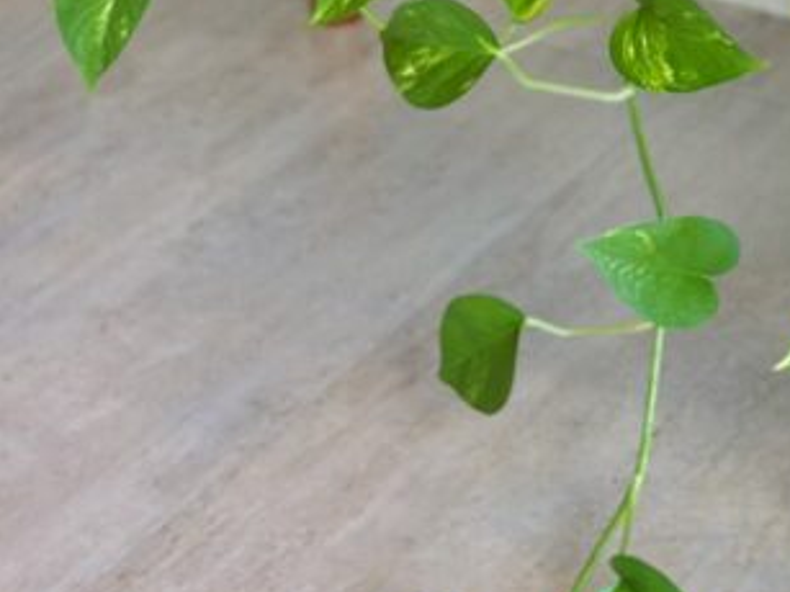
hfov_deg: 12.2
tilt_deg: -20.1
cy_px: -360
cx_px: 862
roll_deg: -3.0
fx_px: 3650
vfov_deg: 9.0
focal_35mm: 160
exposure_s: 1/170
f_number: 1.78
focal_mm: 6.86
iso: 100
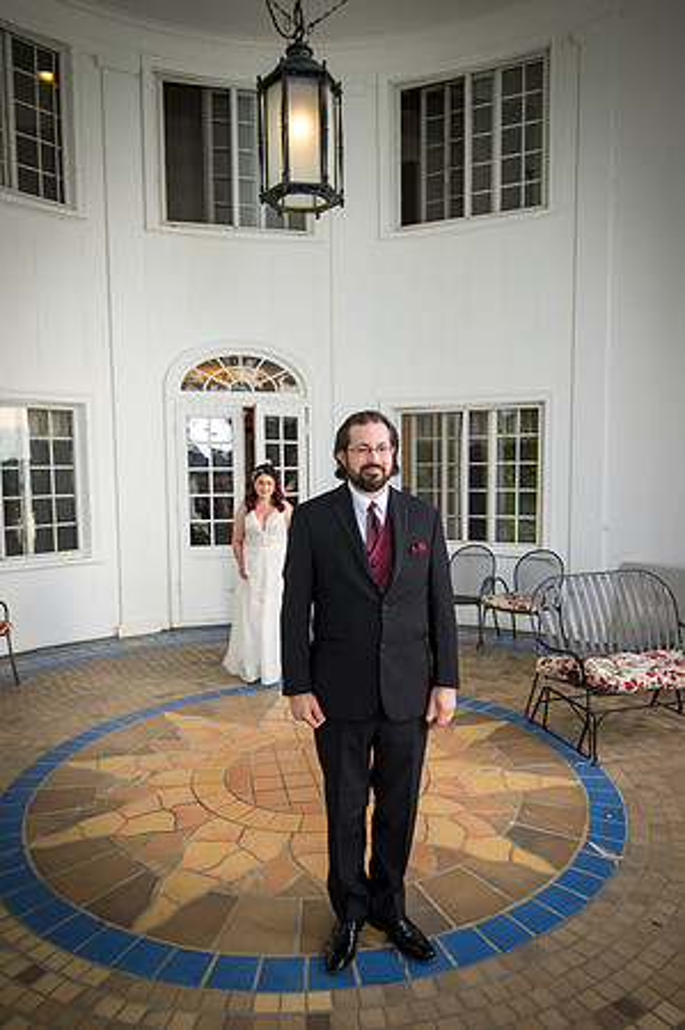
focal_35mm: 24
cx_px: 342
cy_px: 515
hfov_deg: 53.0
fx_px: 687
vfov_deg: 73.8
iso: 400
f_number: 4.8
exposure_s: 1/250
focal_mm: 24
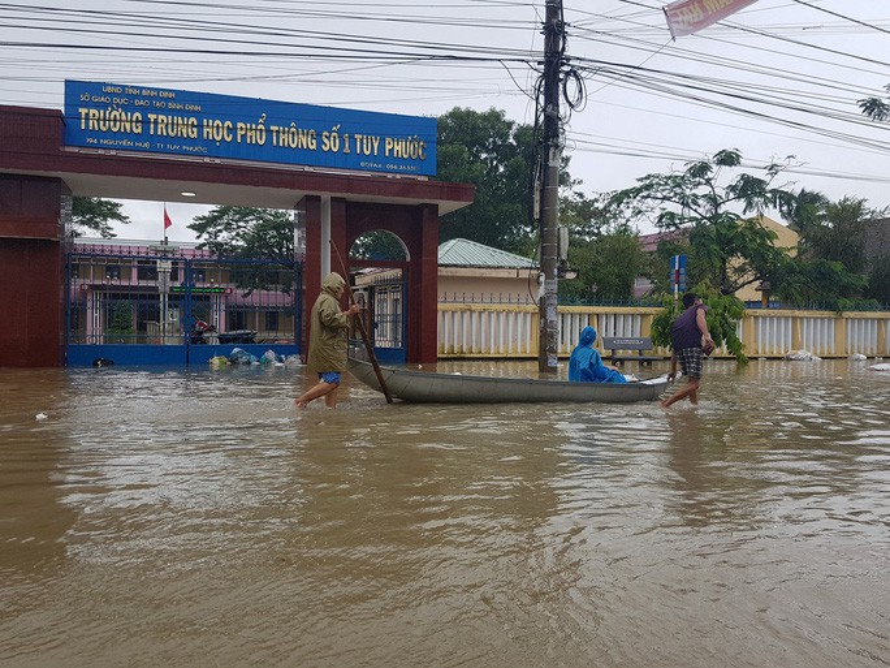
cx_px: 445
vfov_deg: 53.1
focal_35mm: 26
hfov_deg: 67.3
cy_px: 334
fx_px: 668
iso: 40
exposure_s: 1/528
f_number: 1.7
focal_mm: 4.2
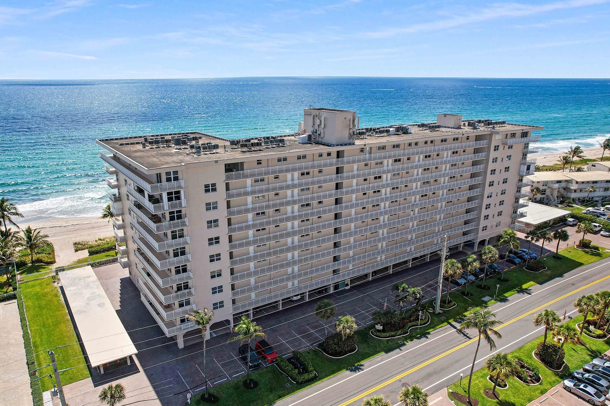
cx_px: 291
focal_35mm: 25
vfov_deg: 51.1
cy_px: 229
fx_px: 424
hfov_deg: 71.5
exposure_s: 1/640
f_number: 2.8
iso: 100
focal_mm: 8.38
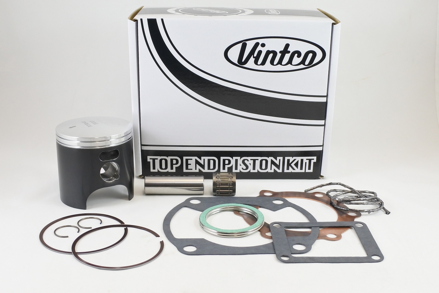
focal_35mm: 27
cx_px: 220
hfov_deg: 67.4
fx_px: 329
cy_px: 146
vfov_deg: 47.9
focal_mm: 10
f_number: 3.5
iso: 400
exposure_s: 1/125
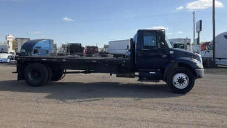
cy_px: 56
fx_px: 205
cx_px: 114
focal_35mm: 34
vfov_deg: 34.6
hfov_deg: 58.0
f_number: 1.8
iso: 25
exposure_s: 1/1730
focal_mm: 3
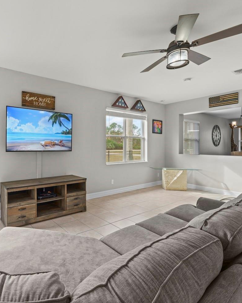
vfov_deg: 83.3
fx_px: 170
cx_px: 59
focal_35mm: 19
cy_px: 147
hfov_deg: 66.3
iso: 160
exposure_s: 1/1.25
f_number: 11
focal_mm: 13
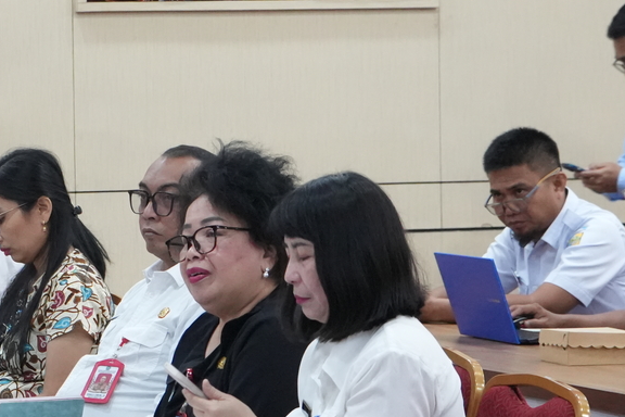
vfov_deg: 6.5
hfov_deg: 9.8
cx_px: 124
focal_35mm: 210
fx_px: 3646
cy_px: 269
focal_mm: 70
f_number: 5.6
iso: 6400
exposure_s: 1/100
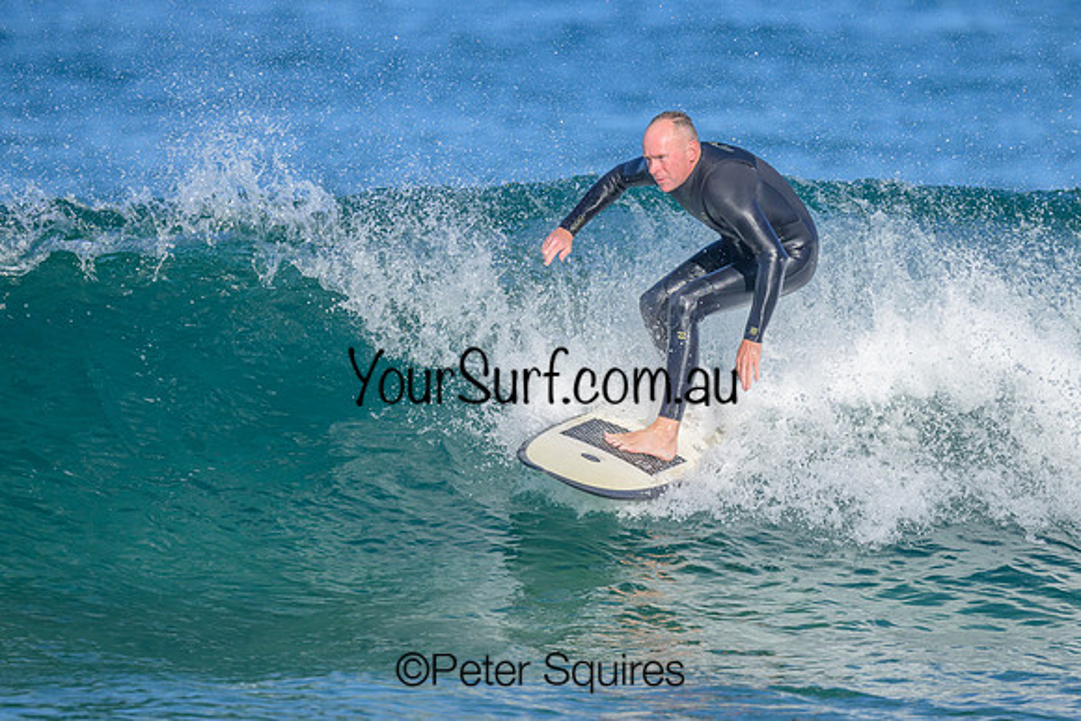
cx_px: 659
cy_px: 294
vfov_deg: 1.4
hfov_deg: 2.0
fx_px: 30321
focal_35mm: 1010
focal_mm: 800
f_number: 6.3
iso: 360
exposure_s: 1/2000
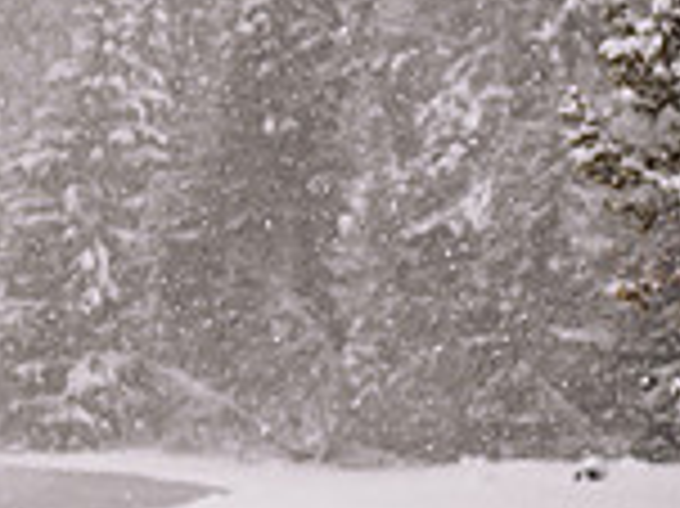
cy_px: 313
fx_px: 2964
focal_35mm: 151
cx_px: -398
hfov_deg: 12.3
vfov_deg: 9.8
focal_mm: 35
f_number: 2.5
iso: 100
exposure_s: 1/200
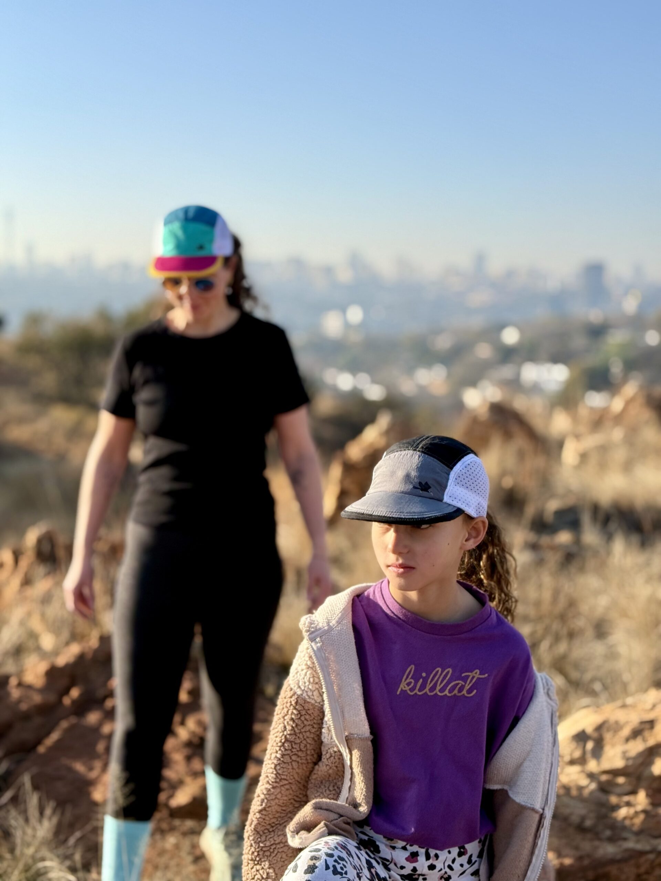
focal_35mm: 48
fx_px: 1222
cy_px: 440
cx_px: 330
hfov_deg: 30.3
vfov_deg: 39.7
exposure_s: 1/2146
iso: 64
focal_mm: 6.76
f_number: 1.78
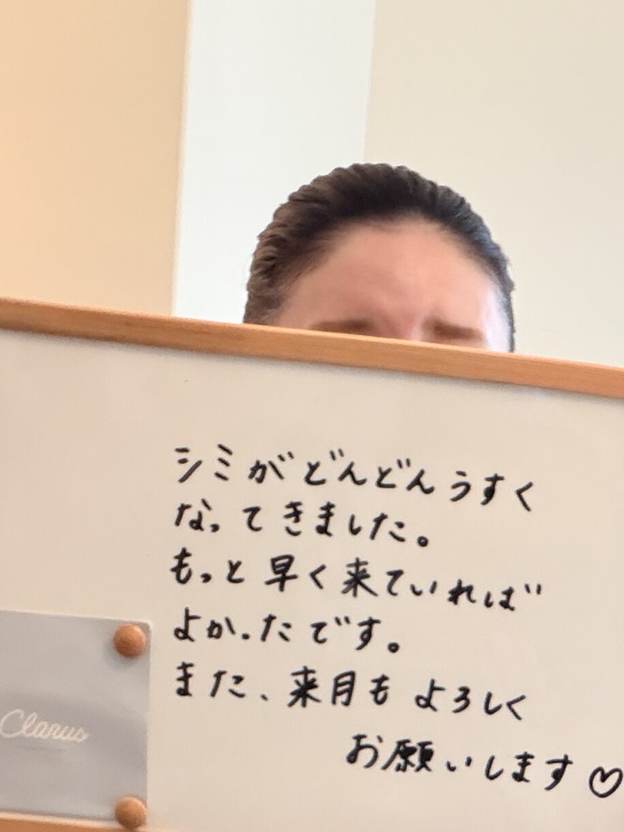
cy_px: 835
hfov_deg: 22.6
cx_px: 589
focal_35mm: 63
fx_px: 1514
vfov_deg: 28.8
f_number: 1.9
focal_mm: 2.71
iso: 200
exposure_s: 1/40
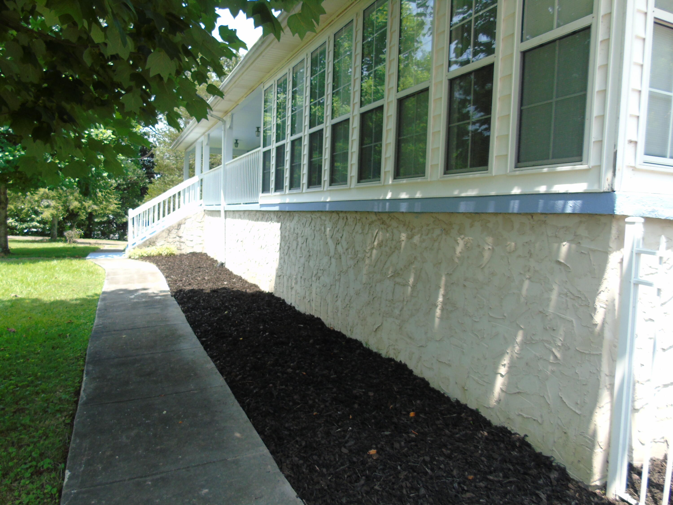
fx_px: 486
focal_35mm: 25
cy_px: 252
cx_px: 336
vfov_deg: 54.9
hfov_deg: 69.4
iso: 100
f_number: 3.4
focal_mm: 4.4
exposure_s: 1/250
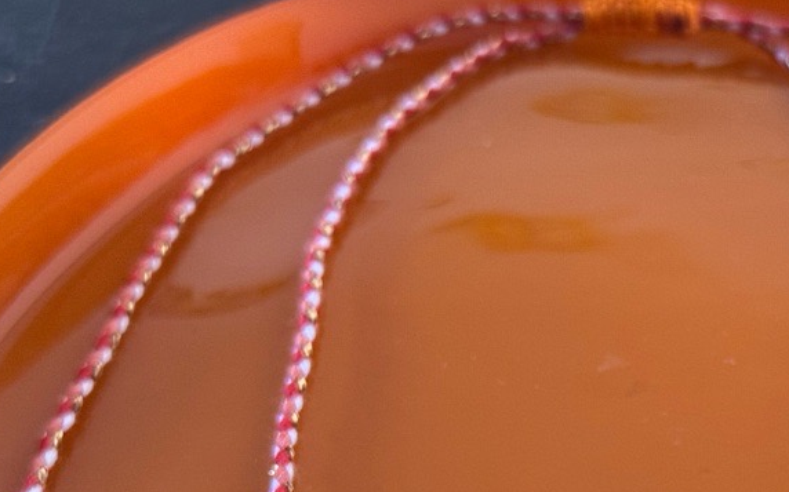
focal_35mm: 89
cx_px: 606
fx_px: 1913
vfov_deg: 14.4
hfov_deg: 23.0
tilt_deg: -43.4
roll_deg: -0.4
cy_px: 495
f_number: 1.78
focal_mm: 6.76
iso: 320
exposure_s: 1/40
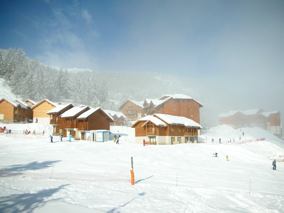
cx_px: 142
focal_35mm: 35
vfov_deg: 40.7
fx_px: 287
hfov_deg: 52.6
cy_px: 106
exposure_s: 1/250
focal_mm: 5.8
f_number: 8.5
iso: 50
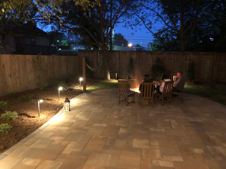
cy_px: 84
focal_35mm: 28
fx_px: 183
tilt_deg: -7.6
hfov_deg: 63.4
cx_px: 113
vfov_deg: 49.7
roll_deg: +0.0
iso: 640
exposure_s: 1/4
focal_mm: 3.99
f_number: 1.8
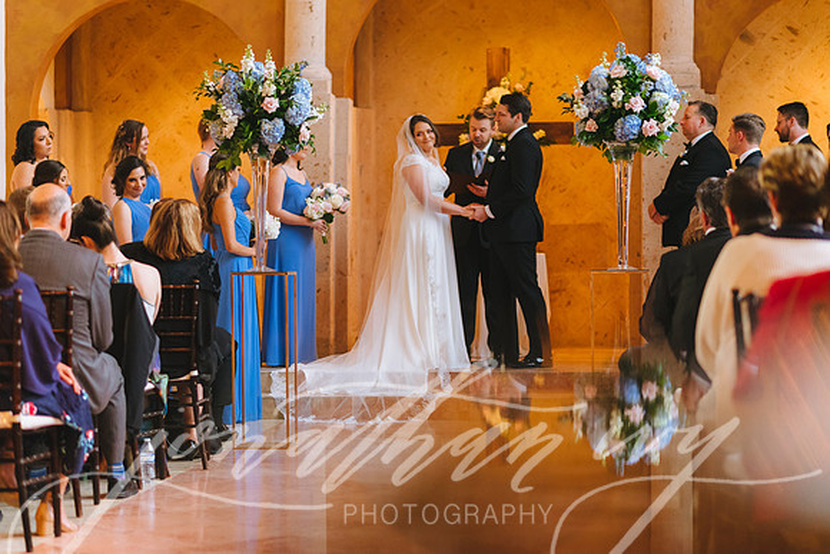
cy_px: 277
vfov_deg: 16.1
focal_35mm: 85
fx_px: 1960
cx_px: 415
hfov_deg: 23.9
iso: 2500
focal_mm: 85
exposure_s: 1/200
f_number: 2
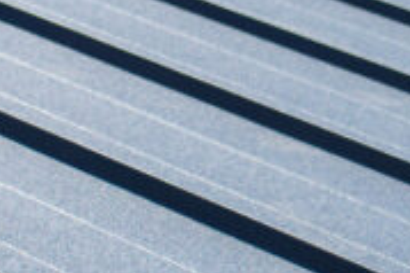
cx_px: 916
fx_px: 3709
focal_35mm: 326
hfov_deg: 6.1
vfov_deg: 4.2
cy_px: 322
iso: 100
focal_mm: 38
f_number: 5
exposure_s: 1/640
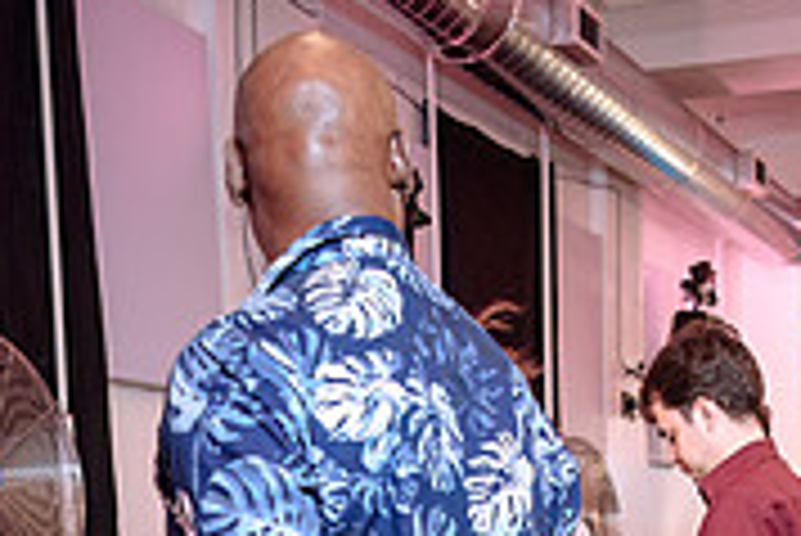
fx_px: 1826
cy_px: 852
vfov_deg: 15.2
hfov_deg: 24.6
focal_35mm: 82
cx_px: 543
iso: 1000
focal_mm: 24
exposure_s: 1/80
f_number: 3.2
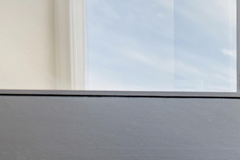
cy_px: 220
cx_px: 371
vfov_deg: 22.2
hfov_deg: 26.1
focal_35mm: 53
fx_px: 353
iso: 400
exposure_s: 1/125
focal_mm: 16
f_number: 4
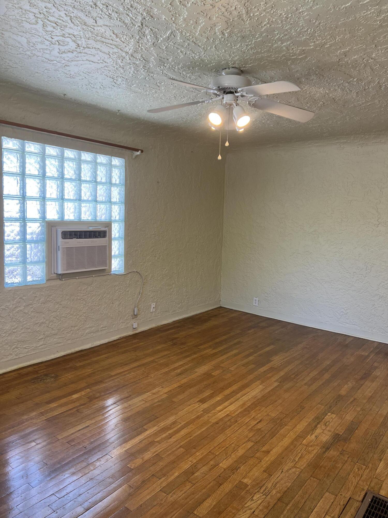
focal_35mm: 26
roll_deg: -1.1
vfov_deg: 67.3
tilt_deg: -5.6
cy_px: 259
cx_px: 194
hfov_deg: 53.1
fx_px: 389
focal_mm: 5.7
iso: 64
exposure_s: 1/121
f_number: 1.5
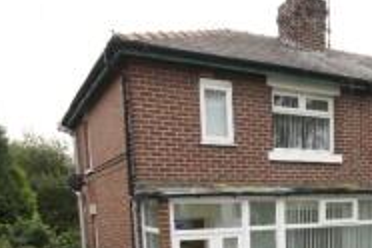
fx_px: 437
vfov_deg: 28.7
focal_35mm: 42
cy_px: 273
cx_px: 276
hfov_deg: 44.7
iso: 200
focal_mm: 11
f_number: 8
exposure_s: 1/160
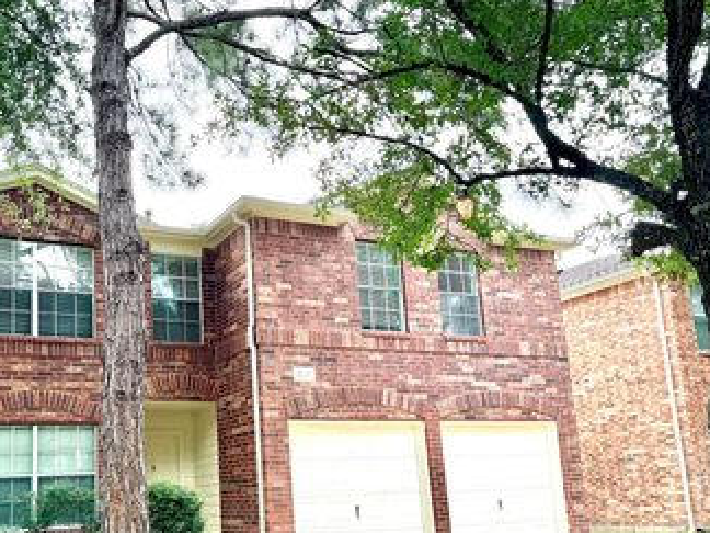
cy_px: 356
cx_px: 230
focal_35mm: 37
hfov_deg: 49.2
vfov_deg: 38.2
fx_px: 759
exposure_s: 1/772
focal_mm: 6.76
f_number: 1.78
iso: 100
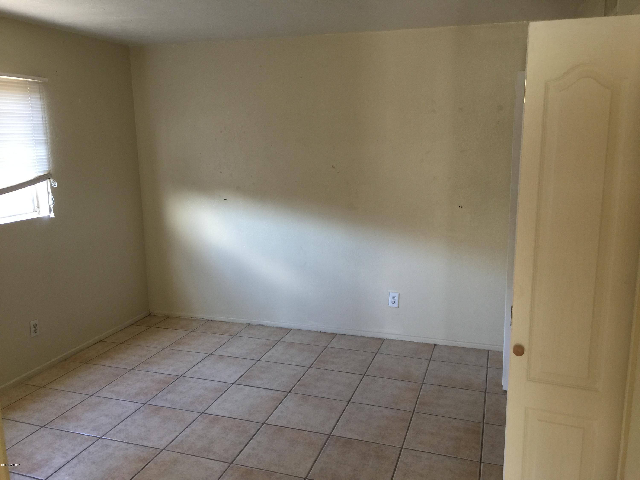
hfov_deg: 61.7
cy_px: 240
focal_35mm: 29
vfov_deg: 48.2
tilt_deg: -10.2
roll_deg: -0.7
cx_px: 320
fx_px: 536
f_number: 2.2
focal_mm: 4.15
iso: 40
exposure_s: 1/15
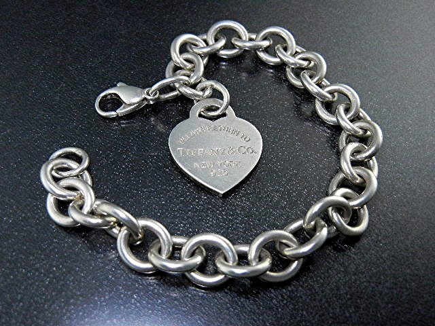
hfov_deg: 47.9
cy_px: 163
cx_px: 218
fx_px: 490
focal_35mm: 39
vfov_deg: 36.8
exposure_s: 1/30
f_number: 7.4
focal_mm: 7.1
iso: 644
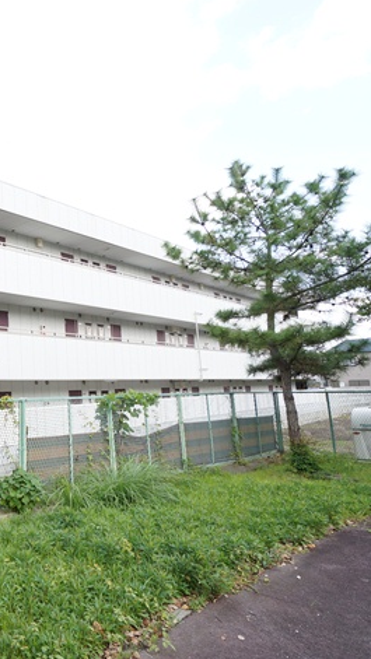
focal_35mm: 24
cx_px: -64
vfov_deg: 76.3
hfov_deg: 37.3
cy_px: 330
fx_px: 420
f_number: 5.6
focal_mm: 10
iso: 100
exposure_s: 1/80
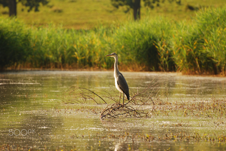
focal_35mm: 450
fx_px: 2828
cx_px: 113
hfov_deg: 4.6
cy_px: 76
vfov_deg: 3.1
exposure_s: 1/50
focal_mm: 300
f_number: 5.6
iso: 100
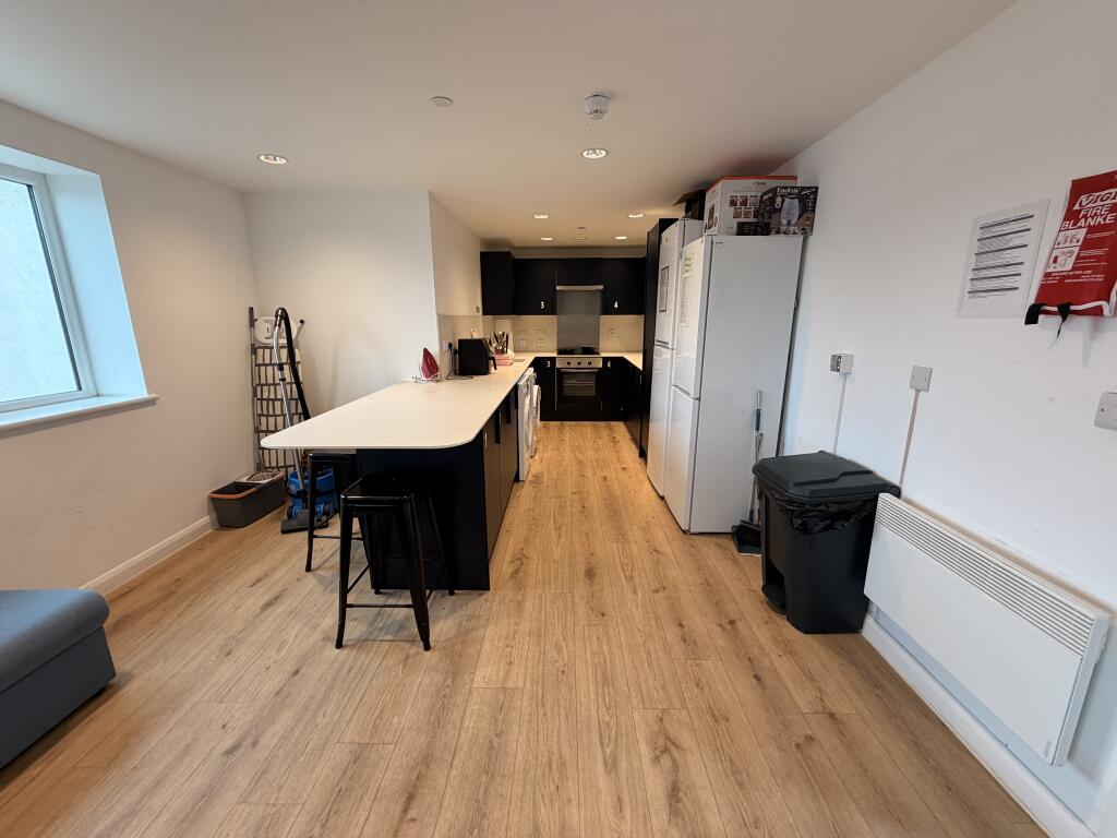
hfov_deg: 102.1
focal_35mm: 14
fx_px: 452
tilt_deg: -13.1
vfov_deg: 85.7
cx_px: 558
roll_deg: +1.3
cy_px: 419
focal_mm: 2.22
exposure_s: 1/100
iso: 160
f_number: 2.2
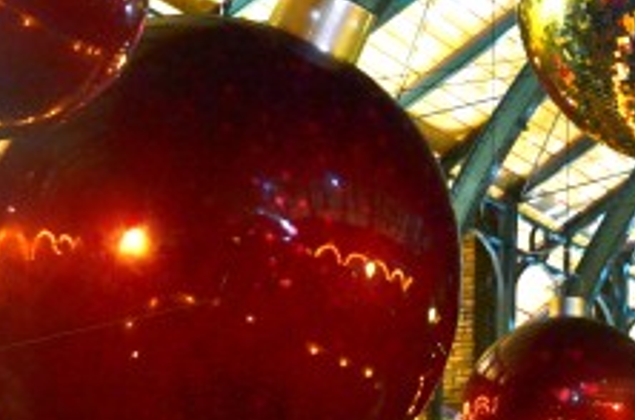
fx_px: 2499
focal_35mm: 142
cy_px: 230
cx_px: 635
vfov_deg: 9.6
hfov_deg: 14.3
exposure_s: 1/50
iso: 800
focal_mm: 42
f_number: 8
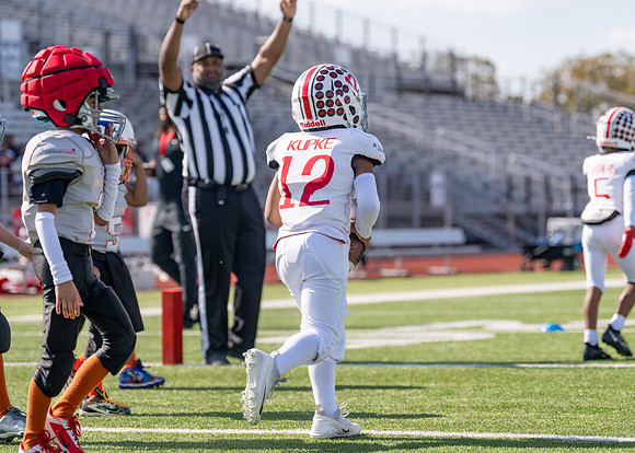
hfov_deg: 13.6
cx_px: 318
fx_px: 2660
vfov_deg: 9.7
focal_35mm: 148
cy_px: 226
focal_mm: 137
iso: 160
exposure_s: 1/2000
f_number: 4
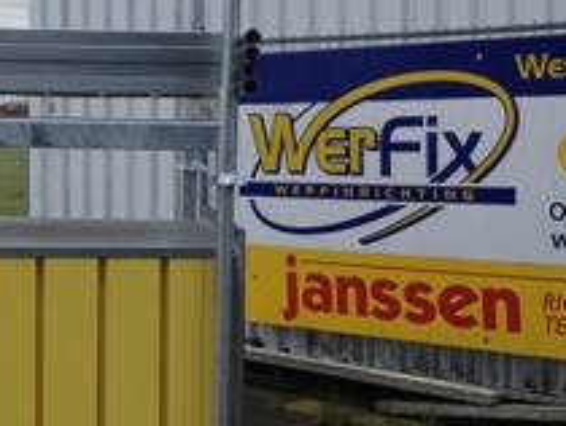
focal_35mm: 100
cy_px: 213
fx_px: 1637
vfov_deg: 14.8
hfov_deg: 19.4
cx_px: 92
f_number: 2.4
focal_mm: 4.28
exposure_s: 1/620
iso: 50
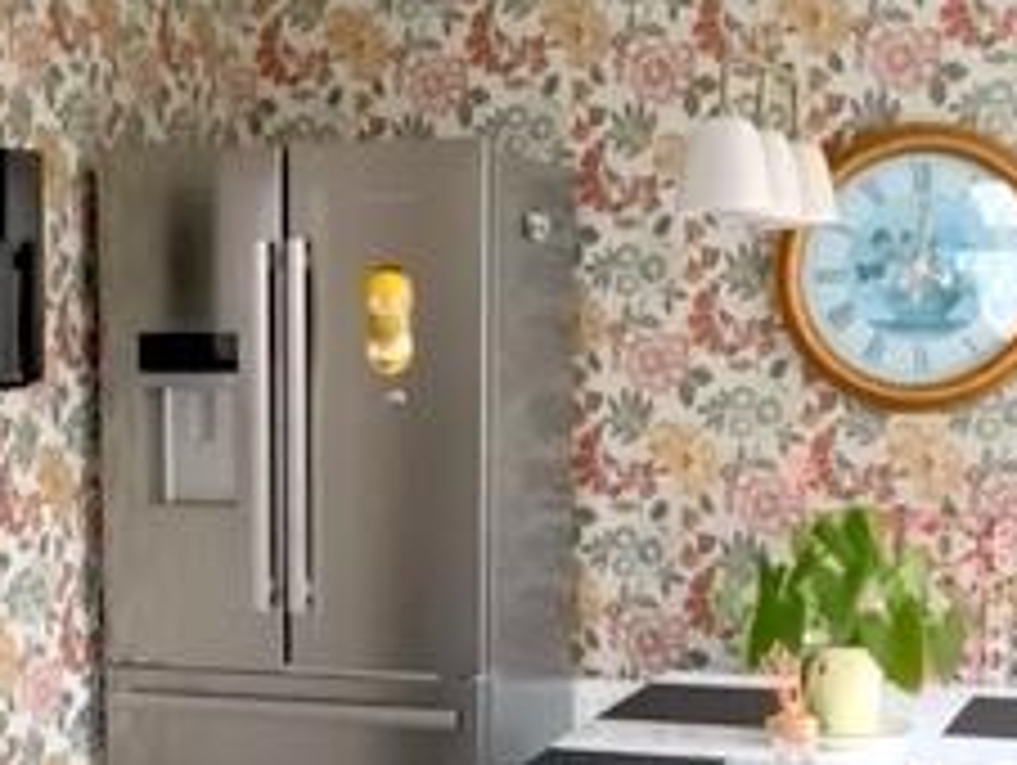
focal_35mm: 82
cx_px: 256
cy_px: 567
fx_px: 2412
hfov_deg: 23.6
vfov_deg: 17.9
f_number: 1.8
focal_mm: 3
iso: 320
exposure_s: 1/53
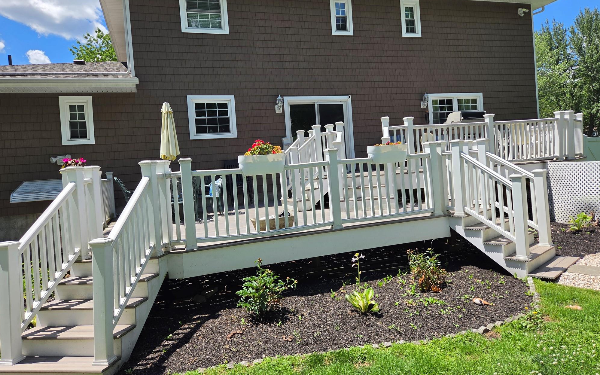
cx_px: 298
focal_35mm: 25
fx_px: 409
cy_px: 170
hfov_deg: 72.5
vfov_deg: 49.2
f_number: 1.8
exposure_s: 1/3788
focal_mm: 5.4
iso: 80
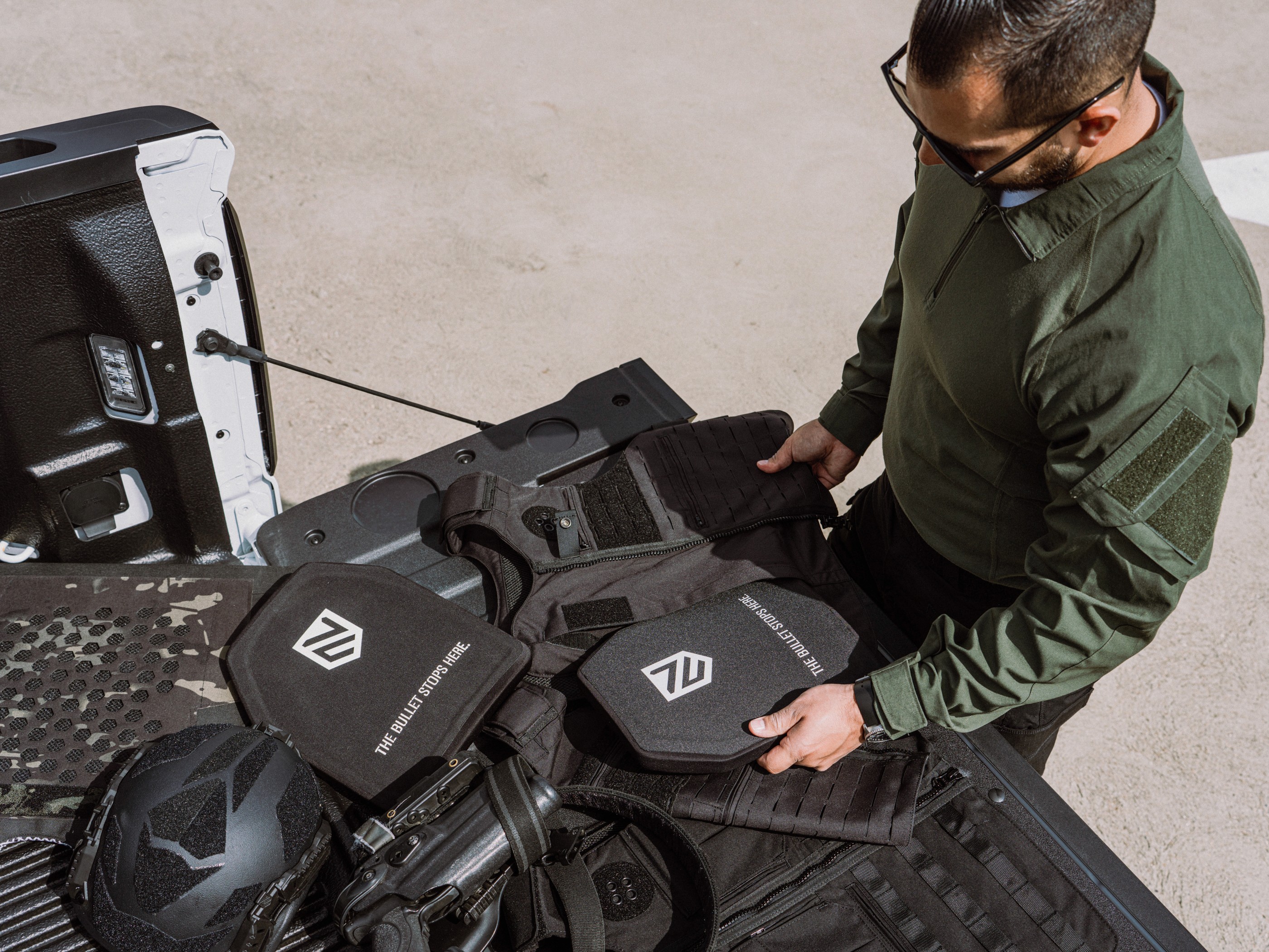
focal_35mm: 38
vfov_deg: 37.9
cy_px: 476
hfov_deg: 49.1
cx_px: 634
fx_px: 1388
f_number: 5
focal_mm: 35
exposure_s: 1/800
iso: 125
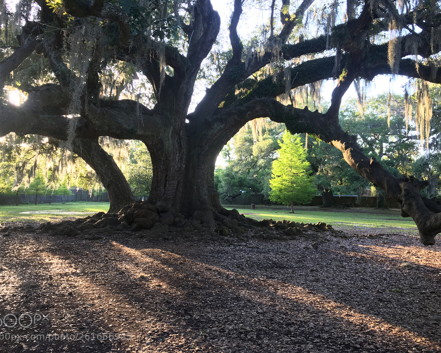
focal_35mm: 31
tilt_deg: +1.6
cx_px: 216
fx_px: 405
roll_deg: -2.0
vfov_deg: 47.1
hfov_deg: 57.2
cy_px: 179
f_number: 2.2
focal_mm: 4.15
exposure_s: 1/60
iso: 32
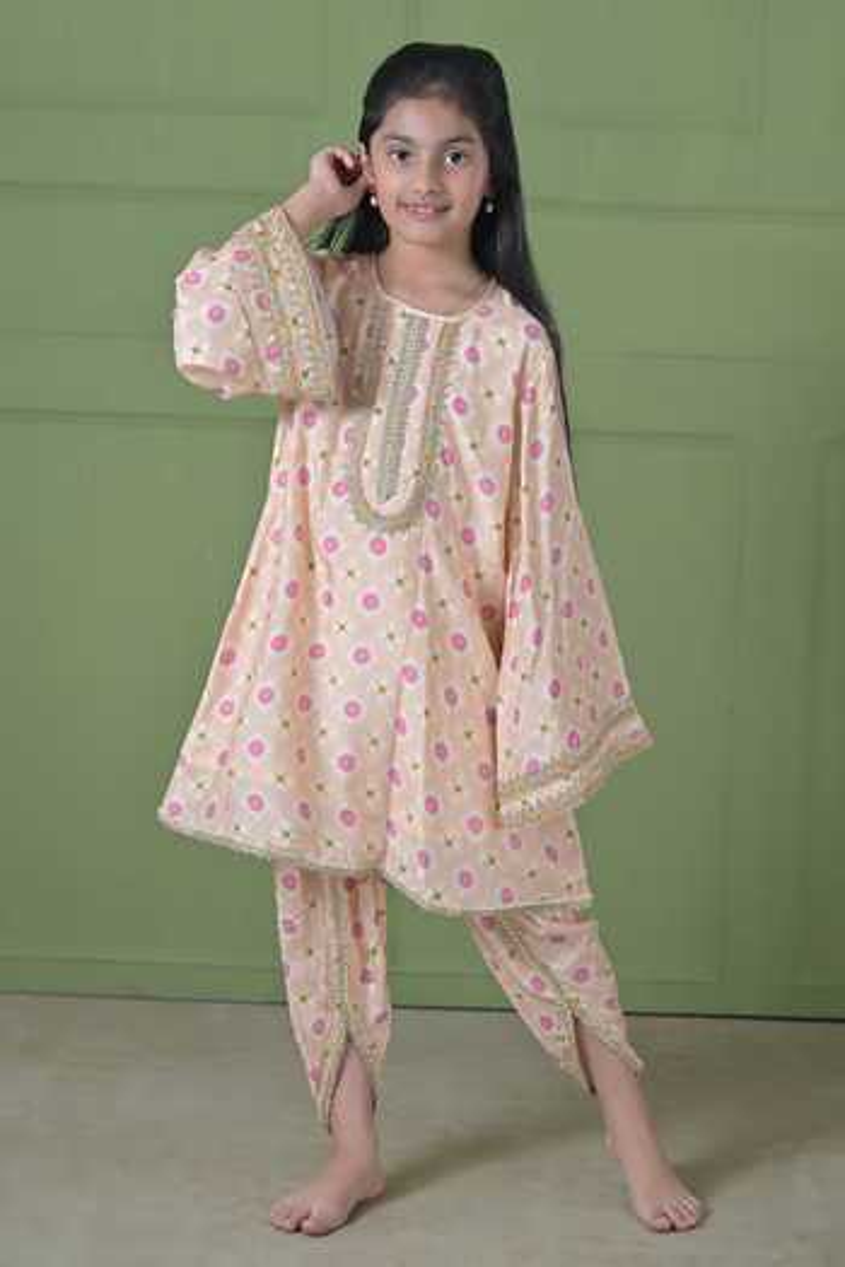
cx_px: 422
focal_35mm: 75
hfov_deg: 18.2
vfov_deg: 27.0
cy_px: 634
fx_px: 2640
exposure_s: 1/160
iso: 640
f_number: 4
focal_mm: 75
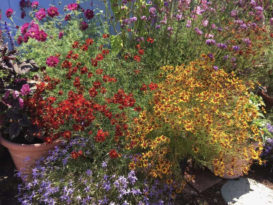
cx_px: 136
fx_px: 229
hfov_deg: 61.7
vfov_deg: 48.2
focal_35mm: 29
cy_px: 102
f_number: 2.2
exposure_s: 1/490
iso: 25
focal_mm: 4.15
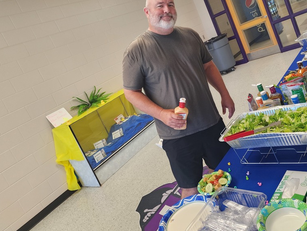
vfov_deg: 45.0
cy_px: 84
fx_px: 275
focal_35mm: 31
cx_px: 178
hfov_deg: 58.1
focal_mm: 6.4
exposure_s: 1/120
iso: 160
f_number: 1.8
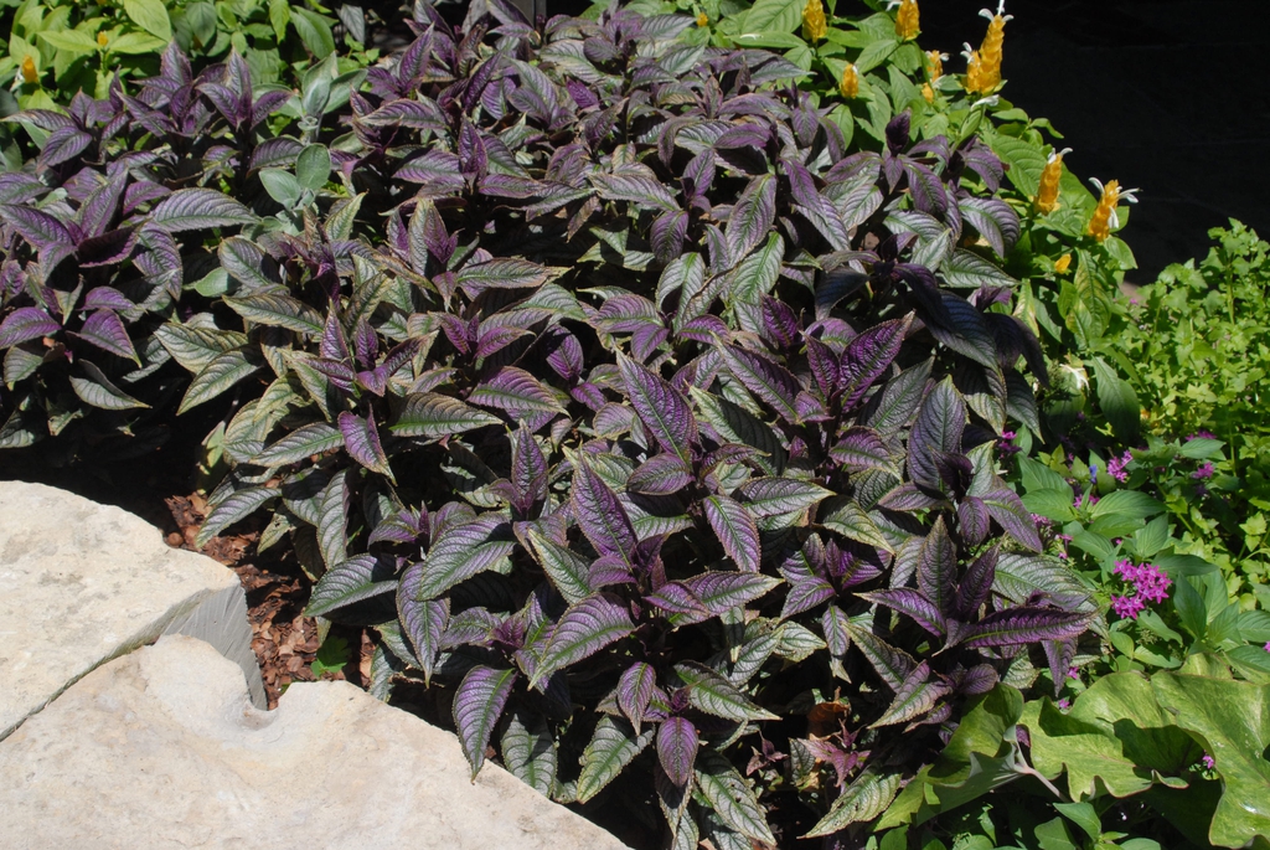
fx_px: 1483
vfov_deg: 32.0
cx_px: 635
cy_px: 425
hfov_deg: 46.4
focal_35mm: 42
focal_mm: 28
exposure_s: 1/350
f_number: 10
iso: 400
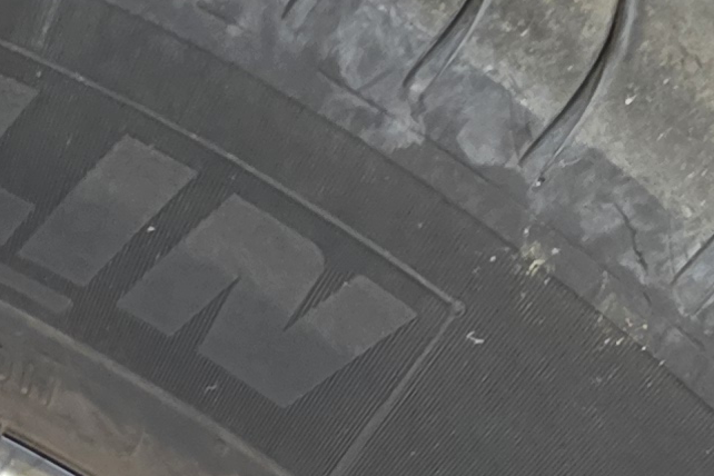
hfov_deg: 13.6
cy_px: 821
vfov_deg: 8.9
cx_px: 29
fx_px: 2955
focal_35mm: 149
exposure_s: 1/100
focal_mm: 6.5
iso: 500
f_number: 1.4
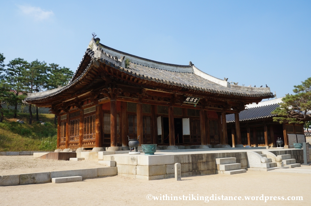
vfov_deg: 43.5
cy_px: 103
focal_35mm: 30
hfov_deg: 62.0
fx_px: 259
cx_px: 156
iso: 200
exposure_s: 1/200
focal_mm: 20
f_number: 13
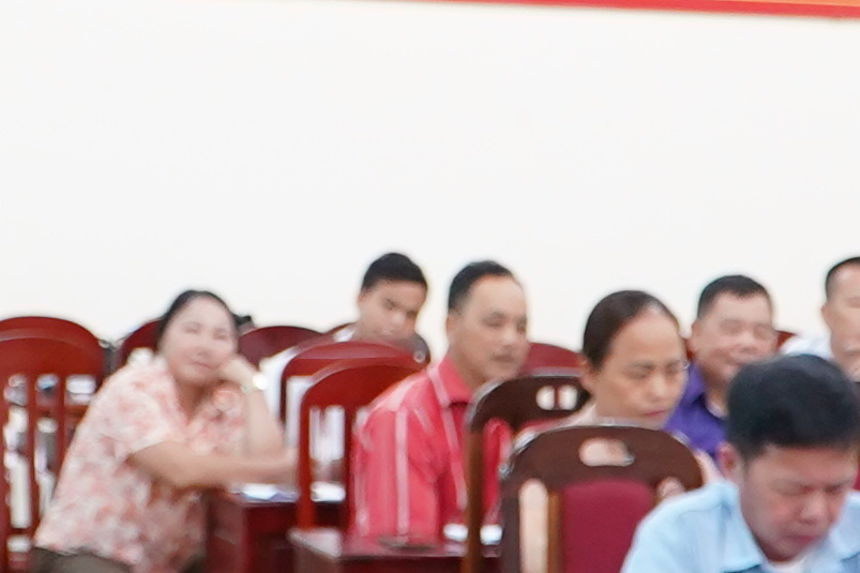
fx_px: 3630
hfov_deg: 13.5
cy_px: 230
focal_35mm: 152
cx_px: 386
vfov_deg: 9.0
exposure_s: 1/40
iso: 1000
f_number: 4
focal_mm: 21
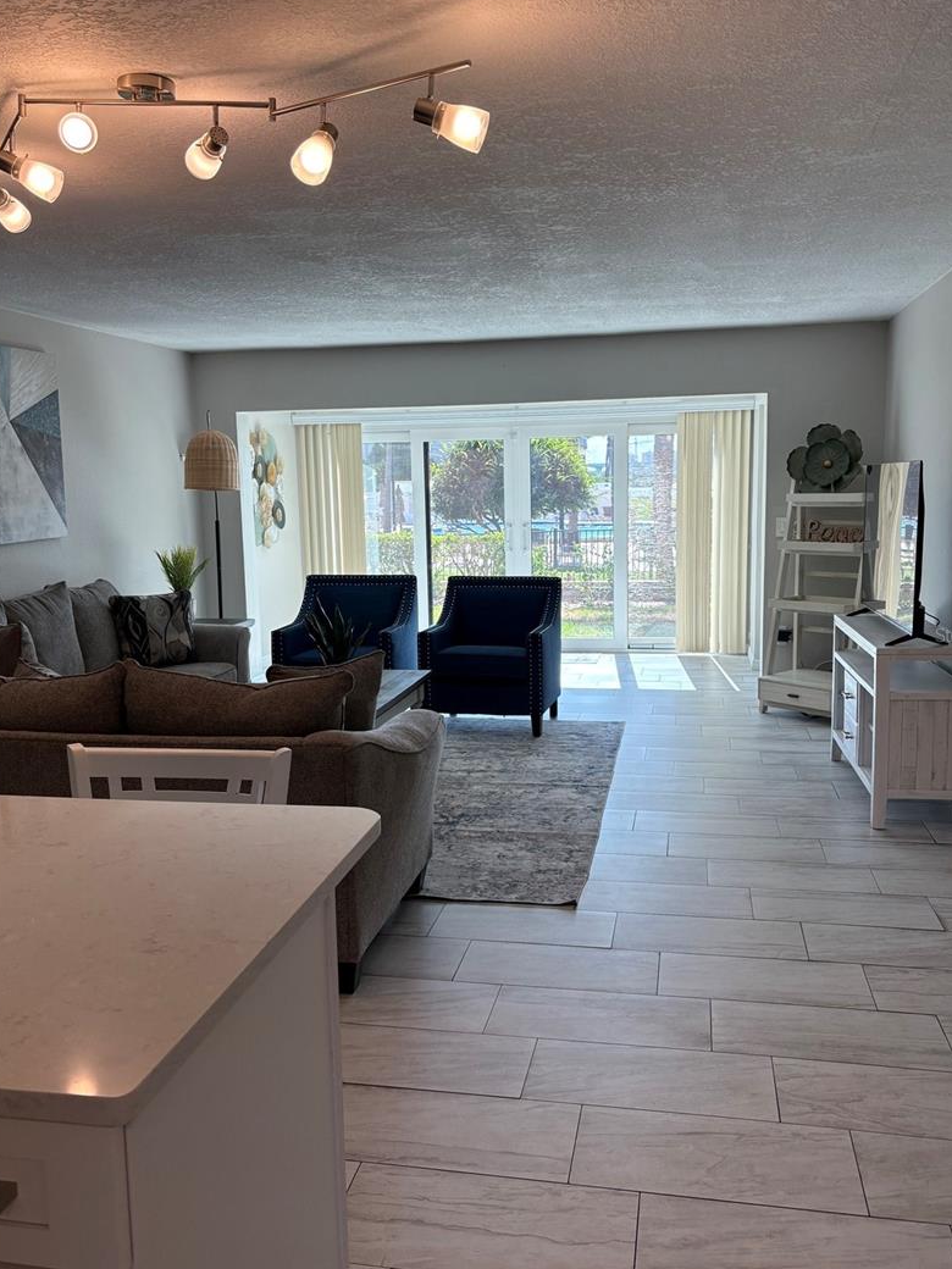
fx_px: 1100
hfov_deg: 46.8
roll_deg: +1.5
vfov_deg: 60.0
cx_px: 472
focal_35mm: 30
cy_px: 634
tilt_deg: -6.5
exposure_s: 1/322
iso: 64
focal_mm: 5.96
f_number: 1.6
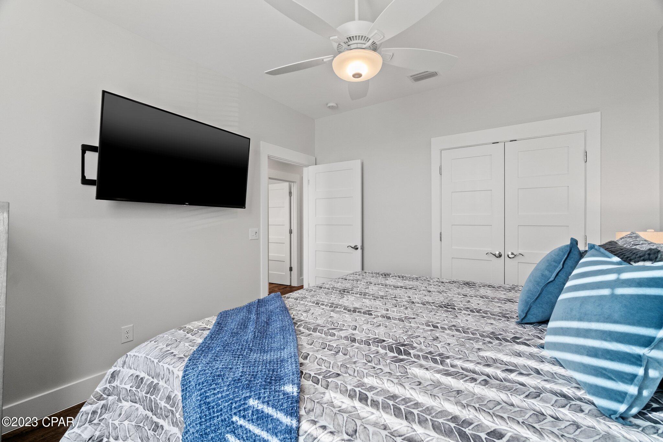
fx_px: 276
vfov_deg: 77.3
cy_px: 221
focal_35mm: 15
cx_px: 332
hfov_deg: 100.4
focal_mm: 10
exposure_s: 1/4
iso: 800
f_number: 8
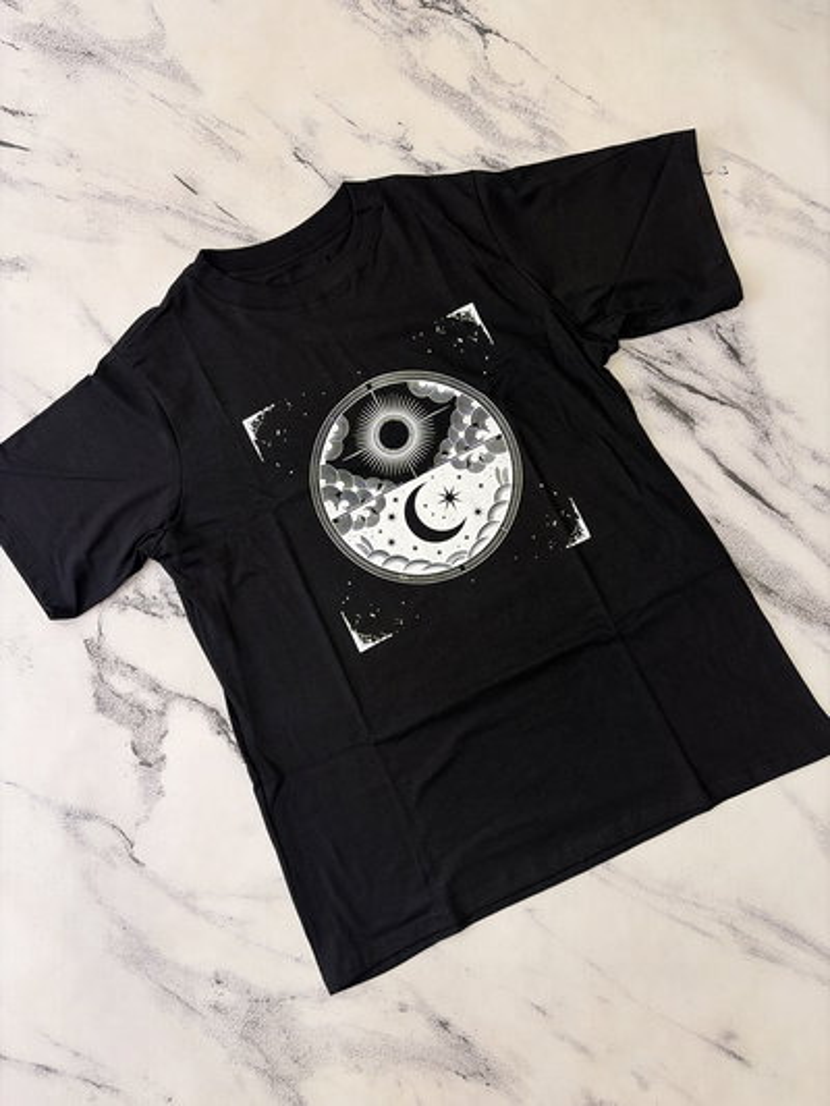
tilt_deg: -88.3
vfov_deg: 67.3
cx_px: 415
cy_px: 553
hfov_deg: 53.1
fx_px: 831
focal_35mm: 26
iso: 80
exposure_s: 1/100
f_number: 1.6
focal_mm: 5.96
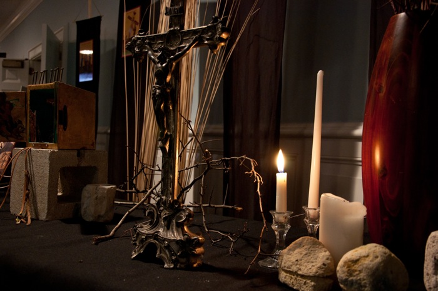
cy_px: 146
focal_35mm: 39
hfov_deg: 49.6
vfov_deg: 34.1
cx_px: 219
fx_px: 474
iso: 1000
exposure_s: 1/25
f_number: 5
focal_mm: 26
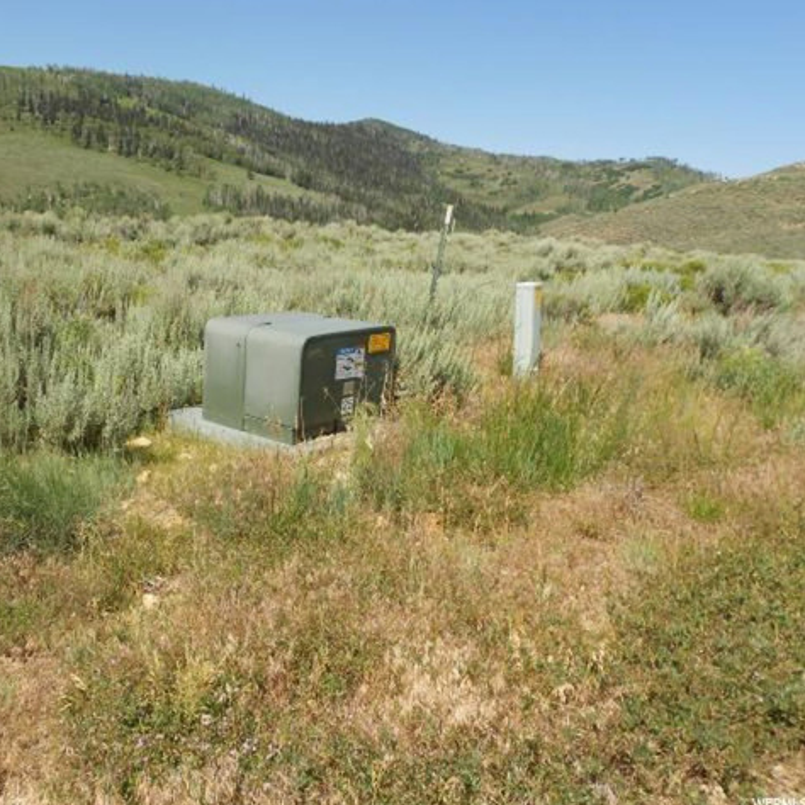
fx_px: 816
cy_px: 402
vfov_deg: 52.5
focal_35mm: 31
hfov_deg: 51.5
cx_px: 263
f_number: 3.2
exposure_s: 1/800
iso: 80
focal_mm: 4.6
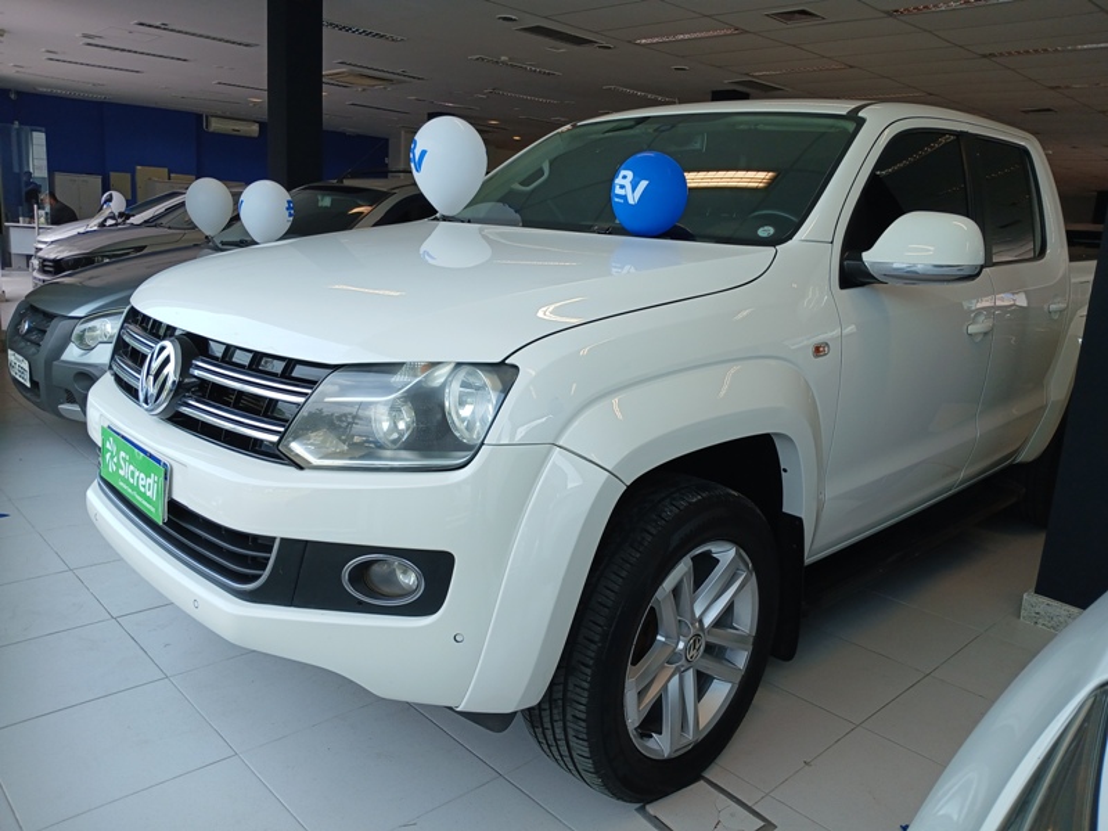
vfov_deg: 53.1
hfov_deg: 67.3
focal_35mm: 26
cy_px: 416
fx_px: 832
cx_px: 554
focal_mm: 3.98
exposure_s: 1/120
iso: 32
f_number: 1.8
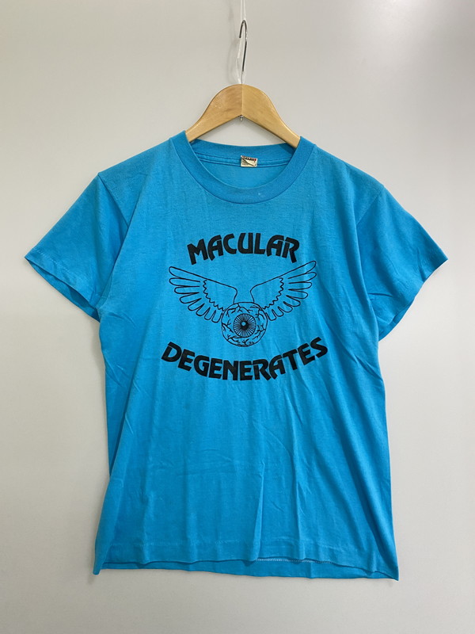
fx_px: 476
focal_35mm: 26
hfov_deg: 53.1
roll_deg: +0.0
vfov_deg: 67.3
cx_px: 238
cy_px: 317
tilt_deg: -20.8
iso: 160
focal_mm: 4.25
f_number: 1.8
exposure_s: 1/50
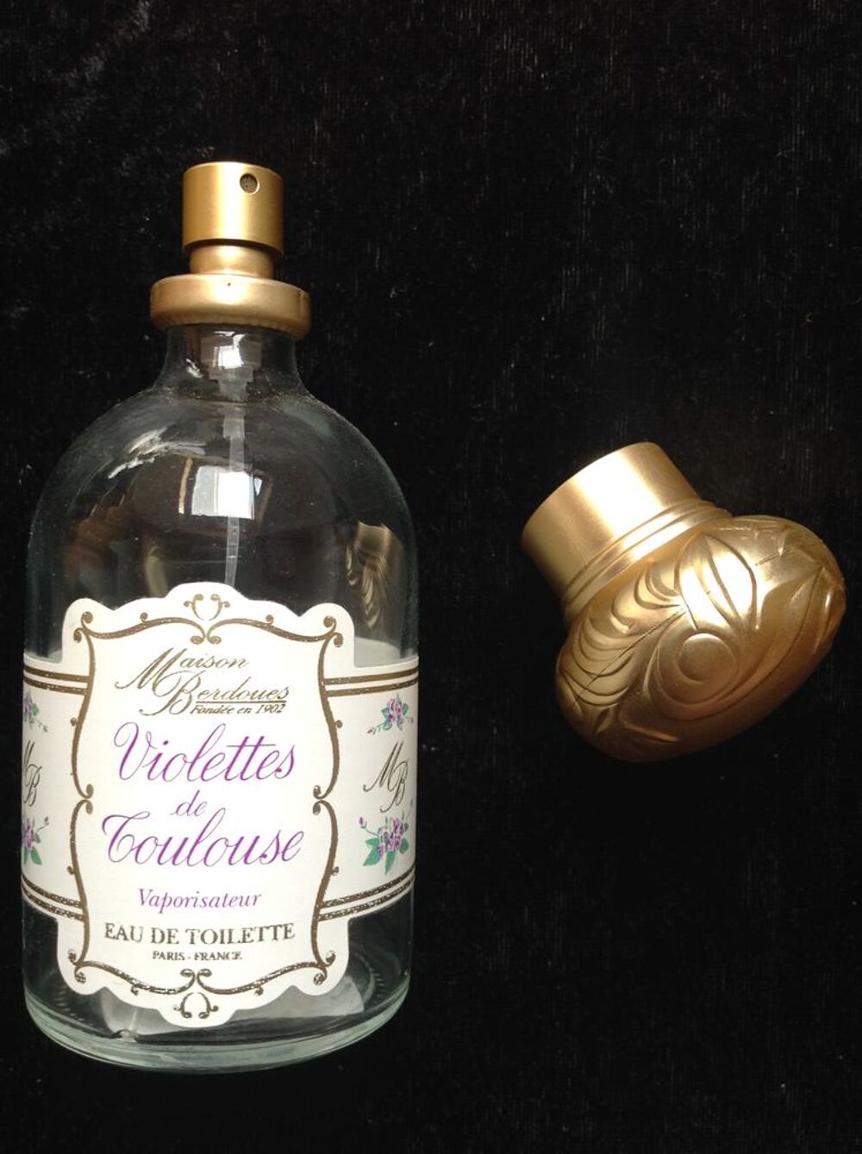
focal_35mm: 35
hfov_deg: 40.6
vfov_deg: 52.7
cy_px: 577
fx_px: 1165
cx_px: 431
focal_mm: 4.28
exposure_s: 1/15
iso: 80
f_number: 2.4
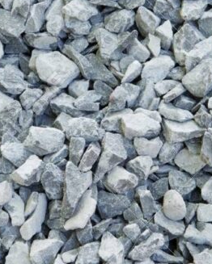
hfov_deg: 8.5
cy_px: 88
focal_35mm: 182
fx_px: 1426
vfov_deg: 10.6
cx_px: 144
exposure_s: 1/10
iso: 100
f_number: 10
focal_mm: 62
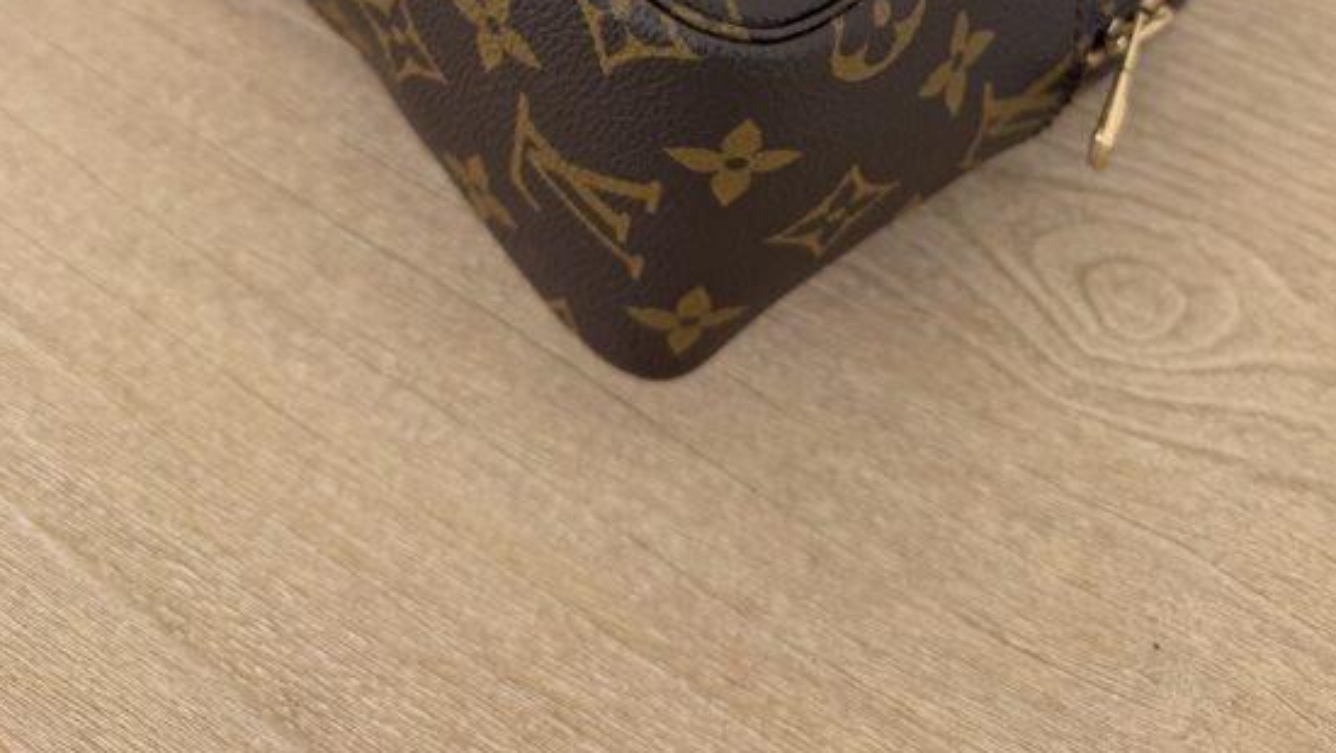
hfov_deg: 52.8
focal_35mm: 38
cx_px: 680
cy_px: -180
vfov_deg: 27.1
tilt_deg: -49.2
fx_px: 1347
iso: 80
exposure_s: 1/121
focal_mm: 6.76
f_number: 1.78
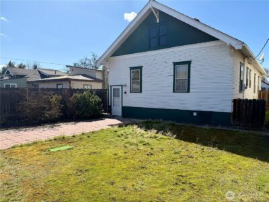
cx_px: 134
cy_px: 101
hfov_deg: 71.6
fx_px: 187
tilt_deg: -3.1
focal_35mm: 24
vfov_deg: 56.8
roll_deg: -0.1
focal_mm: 6.76
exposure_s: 1/4975
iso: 80
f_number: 1.78
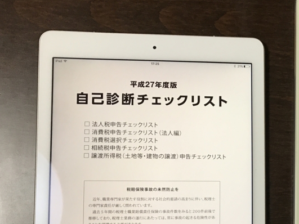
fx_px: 466
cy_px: 191
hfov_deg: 33.1
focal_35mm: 54
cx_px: 287
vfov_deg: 26.3
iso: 20
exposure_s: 1/30
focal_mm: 3.99
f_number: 1.8
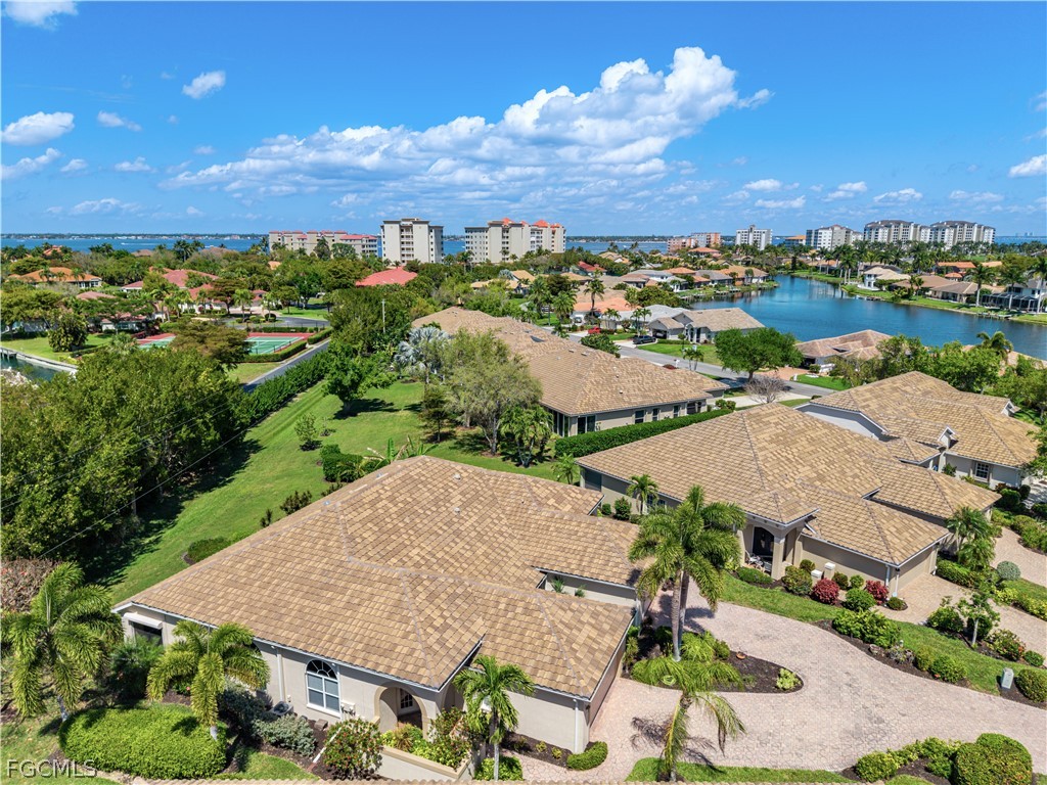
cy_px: 392
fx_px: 726
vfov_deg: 56.8
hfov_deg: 71.6
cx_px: 524
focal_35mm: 24
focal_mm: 8.67
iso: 100
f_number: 1.8
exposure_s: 1/500
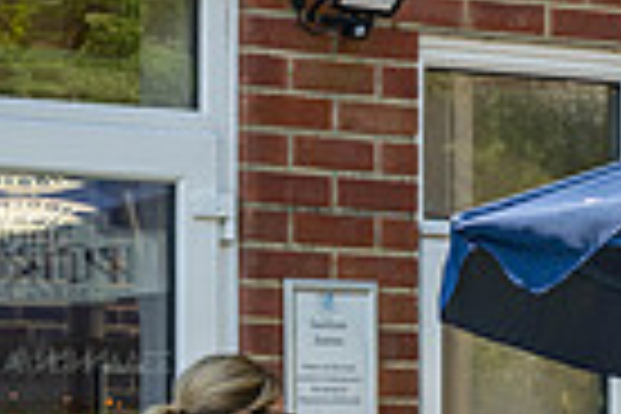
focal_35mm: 358
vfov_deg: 3.8
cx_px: 1300
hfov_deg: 5.6
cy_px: 826
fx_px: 6175
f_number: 6.3
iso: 200
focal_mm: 85
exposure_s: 1/200
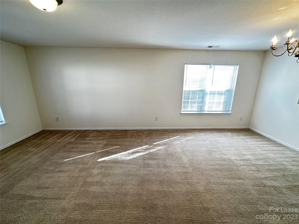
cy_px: 112
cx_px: 150
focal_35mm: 14
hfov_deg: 102.1
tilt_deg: -16.1
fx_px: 121
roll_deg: -0.5
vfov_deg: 85.7
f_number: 2.2
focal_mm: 2.22
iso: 160
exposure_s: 1/120
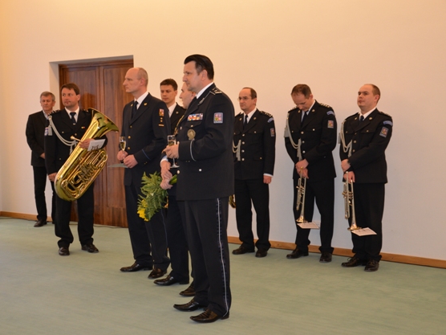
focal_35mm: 53
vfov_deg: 27.5
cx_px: 197
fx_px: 683
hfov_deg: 36.1
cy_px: 169
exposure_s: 1/60
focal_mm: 32
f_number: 4.2
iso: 720
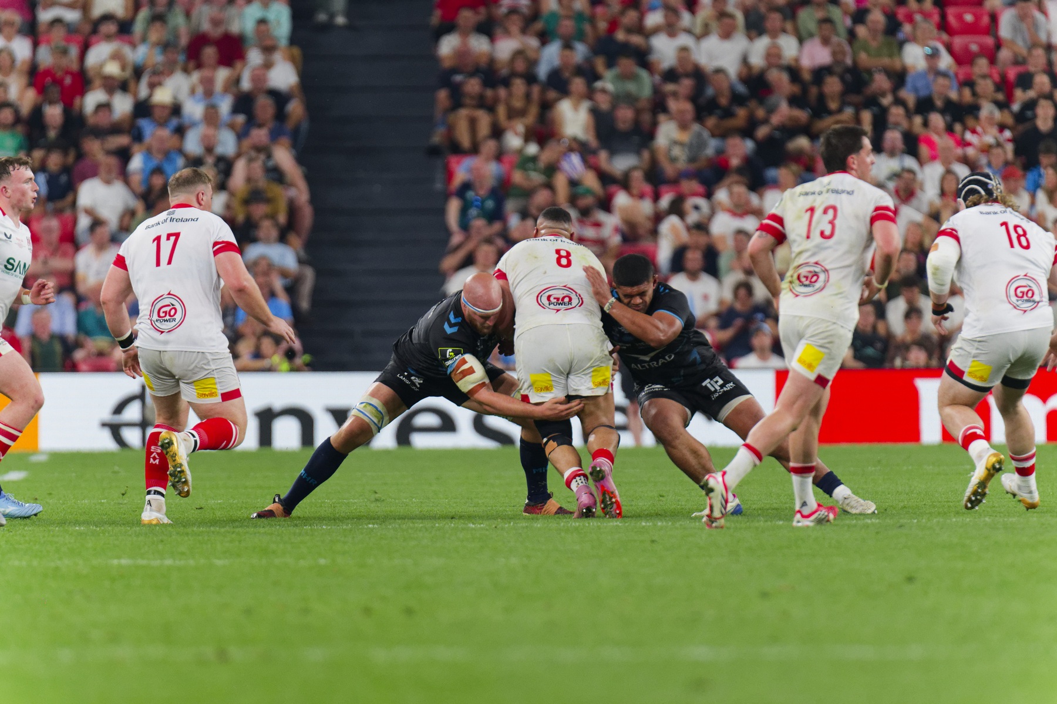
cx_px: 528
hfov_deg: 4.6
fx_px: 13208
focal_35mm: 450
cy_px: 352
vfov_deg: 3.1
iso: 1250
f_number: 2.8
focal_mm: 300
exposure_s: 1/1250
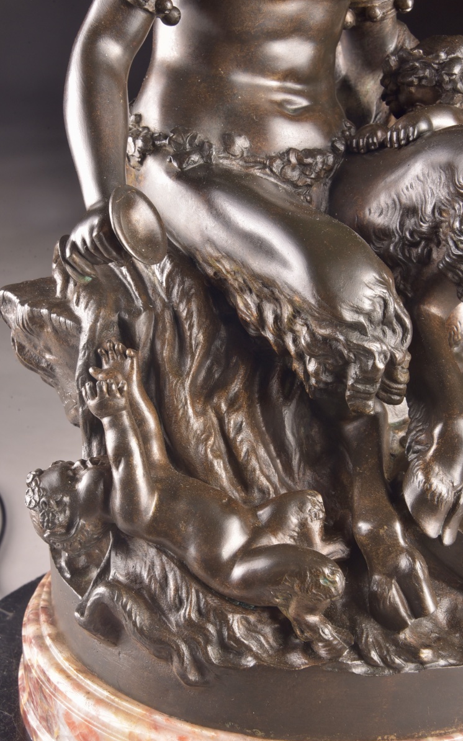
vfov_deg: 24.6
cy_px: 370
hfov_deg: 15.5
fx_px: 1696
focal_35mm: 84
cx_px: 229
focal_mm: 82
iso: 400
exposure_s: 1/125
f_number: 20
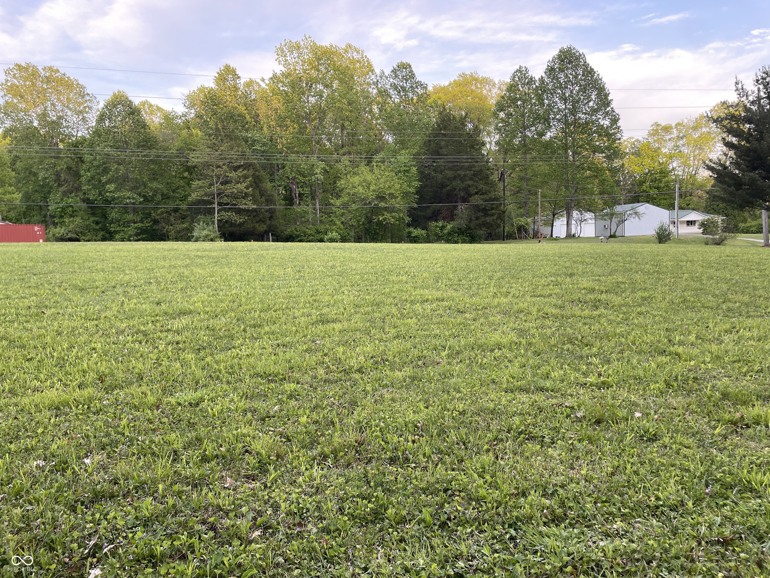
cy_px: 289
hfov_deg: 67.3
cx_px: 385
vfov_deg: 53.1
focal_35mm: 26
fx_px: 578
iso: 32
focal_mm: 4.2
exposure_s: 1/145
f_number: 1.6
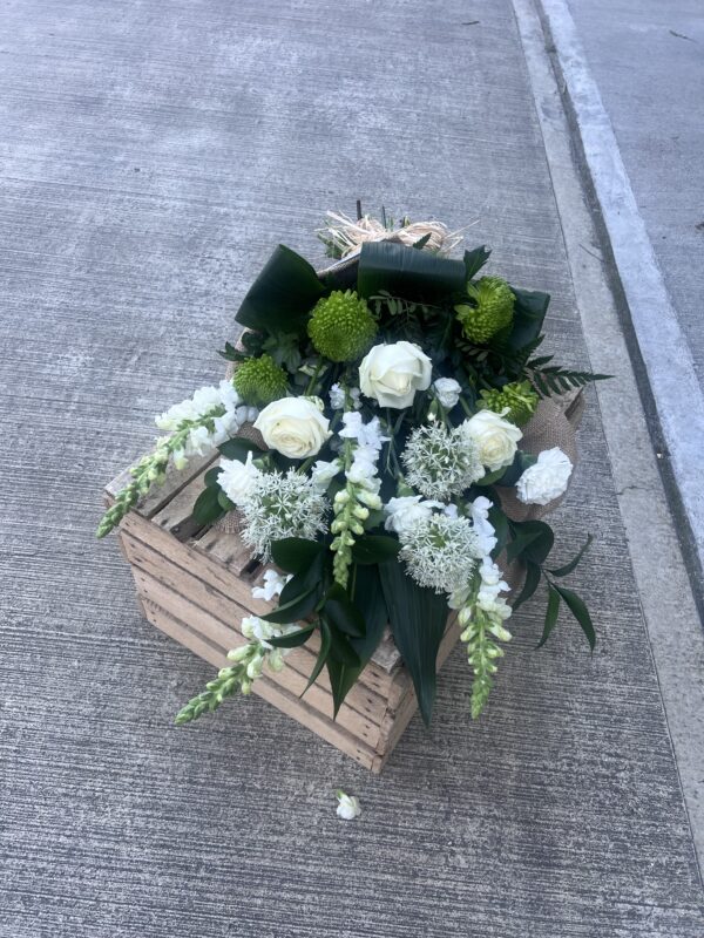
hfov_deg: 53.1
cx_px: 352
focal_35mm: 26
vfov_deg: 67.3
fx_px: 705
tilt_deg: -51.1
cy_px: 469
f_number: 1.5
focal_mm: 5.7
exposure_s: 1/353
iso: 50
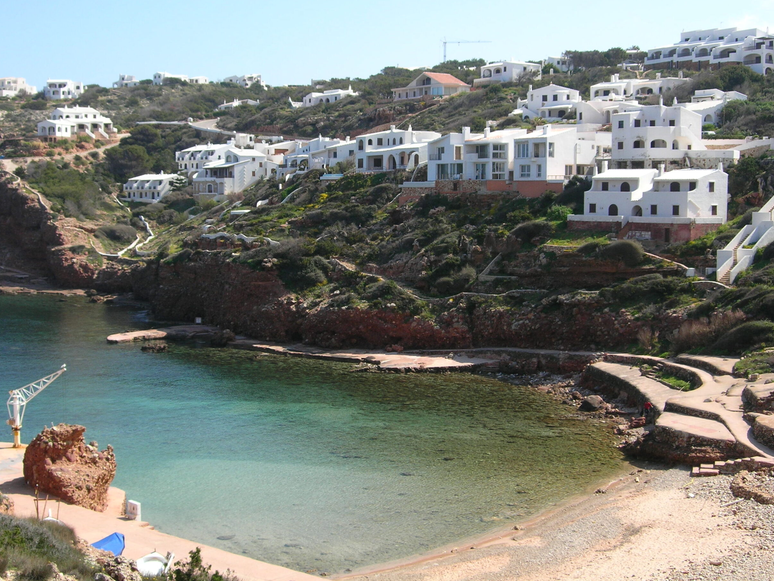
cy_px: 278
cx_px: 385
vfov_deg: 27.0
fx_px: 1207
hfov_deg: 35.5
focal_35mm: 54
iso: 64
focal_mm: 10.6
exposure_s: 1/326
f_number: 5.4
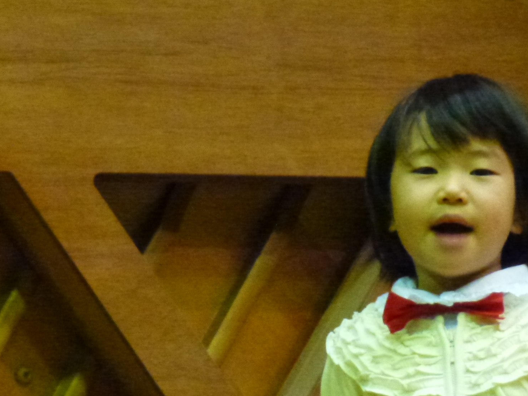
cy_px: 258
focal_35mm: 668
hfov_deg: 3.0
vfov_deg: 2.2
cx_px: 389
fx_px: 10189
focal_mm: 68.8
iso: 1600
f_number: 5.9
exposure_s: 1/25
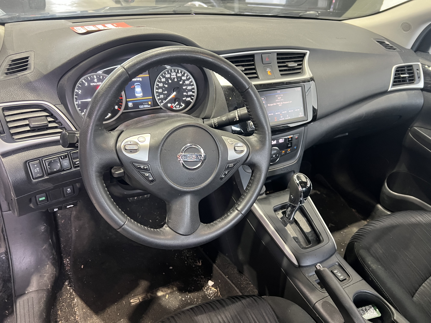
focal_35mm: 26
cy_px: 162
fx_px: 324
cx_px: 216
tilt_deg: -33.3
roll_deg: -6.2
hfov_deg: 67.3
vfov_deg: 53.1
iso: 400
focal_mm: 5.7
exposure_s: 1/60
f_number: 1.5
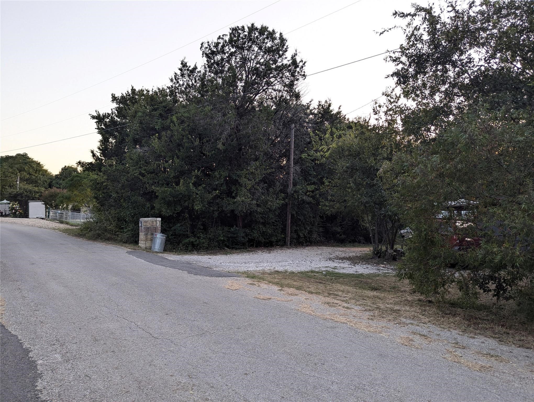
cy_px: 201
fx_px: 371
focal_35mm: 24
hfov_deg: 71.5
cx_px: 267
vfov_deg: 56.9
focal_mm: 6.81
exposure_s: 1/98.7
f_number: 1.85
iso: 70
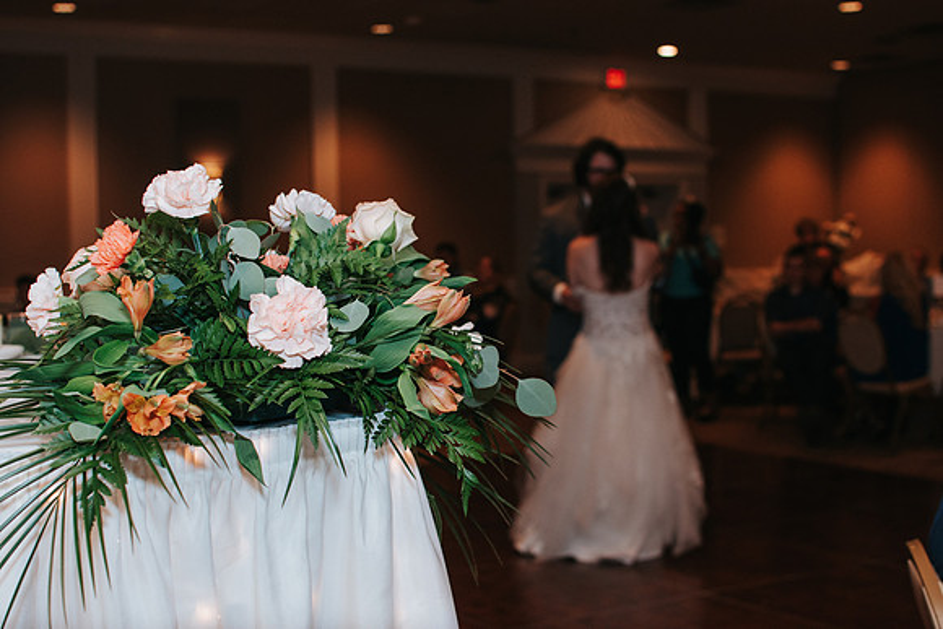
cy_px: 314
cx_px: 472
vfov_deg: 25.8
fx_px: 1375
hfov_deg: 37.8
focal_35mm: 52
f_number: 3.5
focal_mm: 35
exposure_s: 1/250
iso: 800
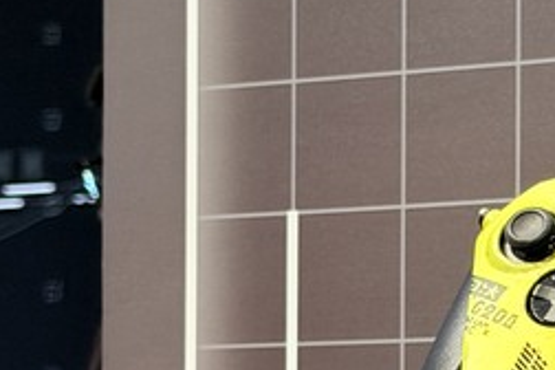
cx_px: 749
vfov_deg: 6.6
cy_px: 443
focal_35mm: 206
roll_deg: -0.7
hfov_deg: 9.8
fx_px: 3176
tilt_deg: +1.6
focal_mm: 6.76
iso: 160
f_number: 1.78
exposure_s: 1/80
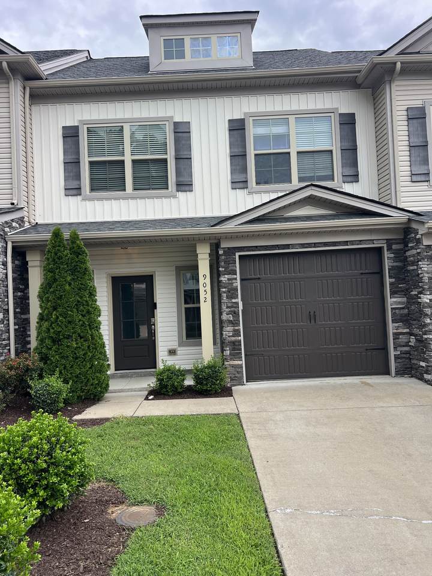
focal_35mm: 26
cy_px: 288
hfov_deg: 53.1
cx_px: 216
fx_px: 433
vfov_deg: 67.3
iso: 50
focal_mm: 5.7
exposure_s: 1/1344
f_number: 1.5
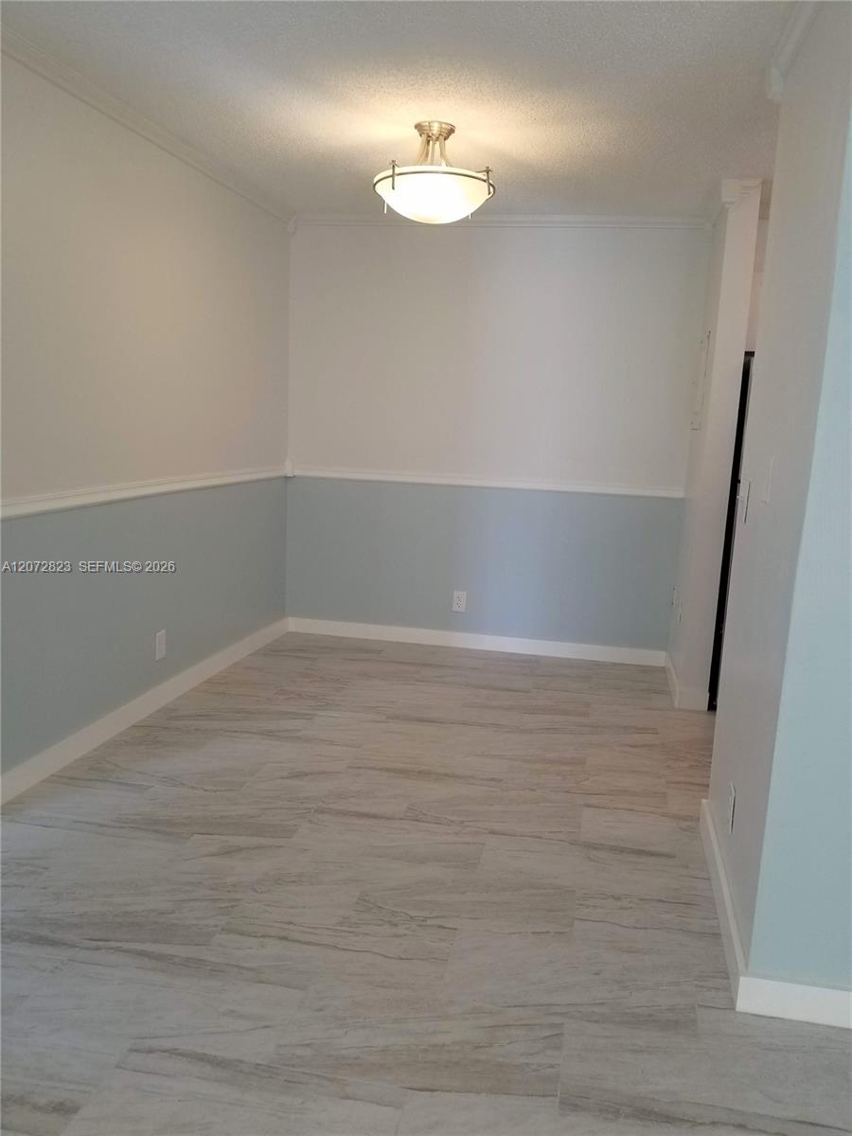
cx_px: 426
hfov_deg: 53.1
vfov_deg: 67.3
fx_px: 853
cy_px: 568
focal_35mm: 26
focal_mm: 4.3
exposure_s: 1/60
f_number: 1.7
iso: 64
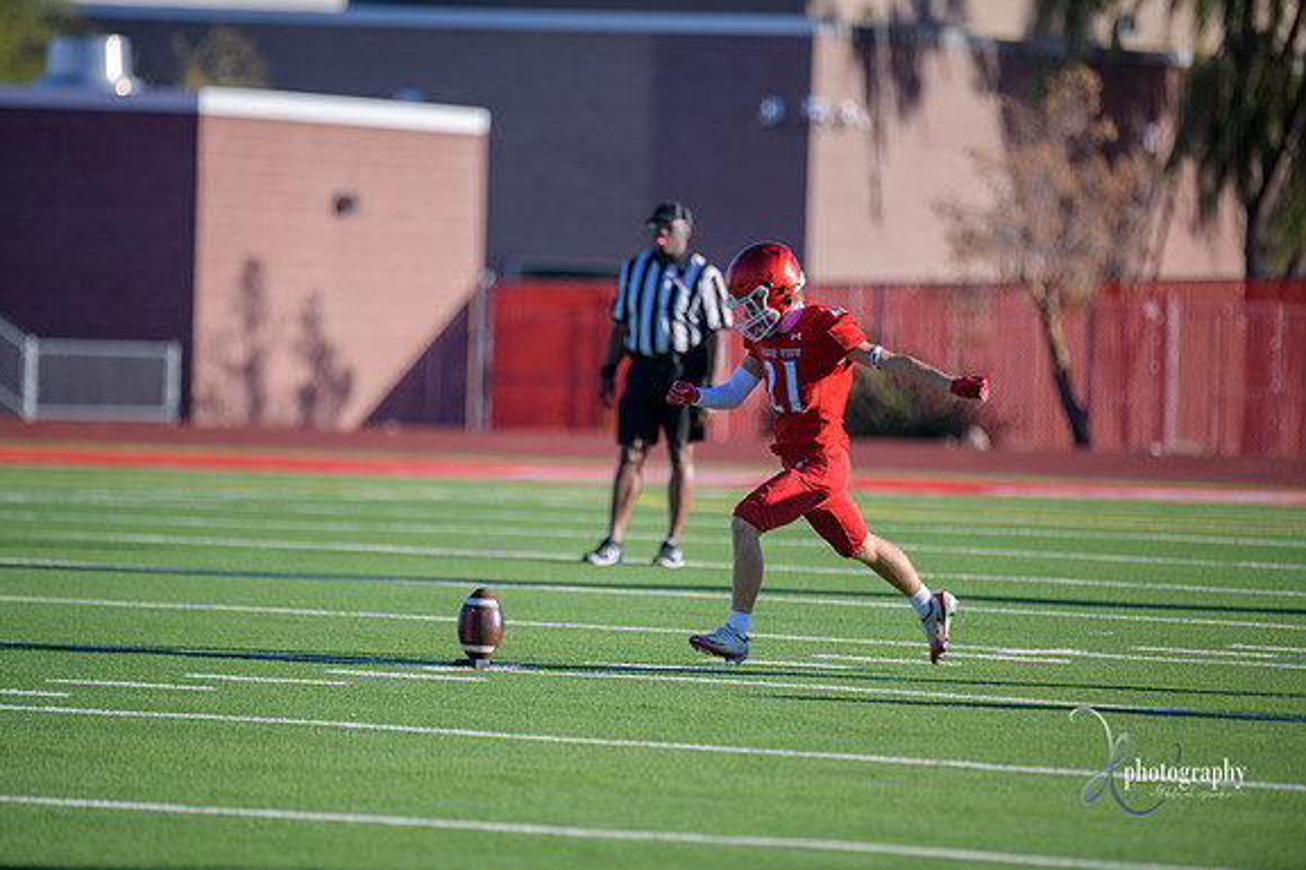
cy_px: 436
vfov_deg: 4.6
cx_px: 655
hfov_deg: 6.8
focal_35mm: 302
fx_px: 10955
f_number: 2.8
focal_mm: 300
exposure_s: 1/6400
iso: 400
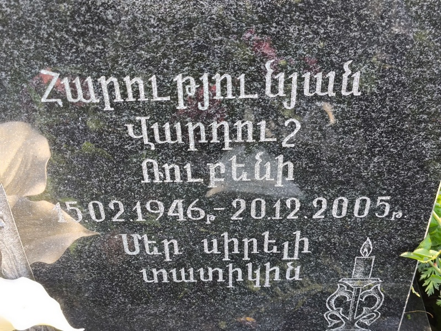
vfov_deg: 29.1
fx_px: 637
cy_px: 166
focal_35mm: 50
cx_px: 220
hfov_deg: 38.2
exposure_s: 1/60
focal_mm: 4.71
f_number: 1.7
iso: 80
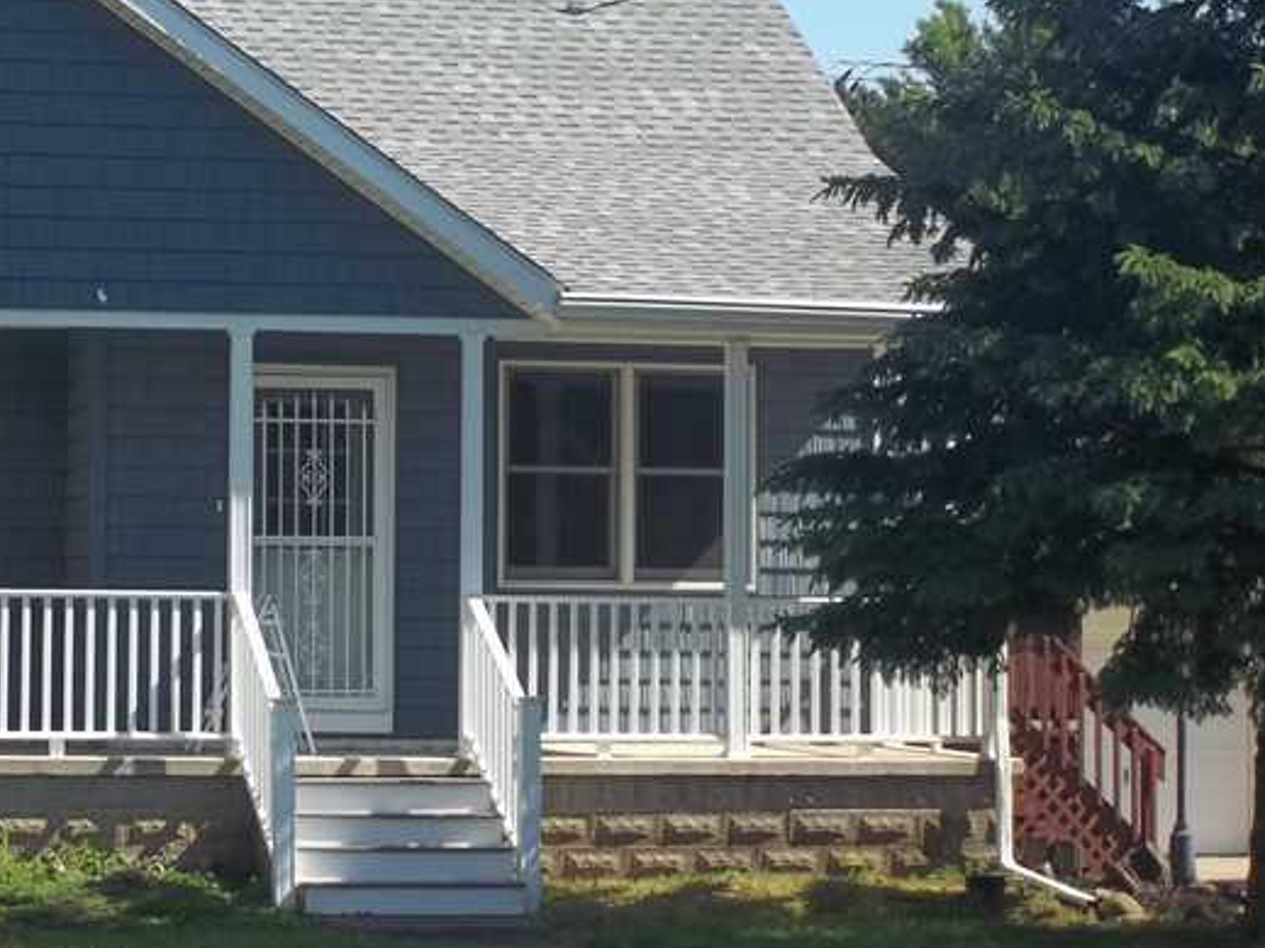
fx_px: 5407
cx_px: 361
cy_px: 390
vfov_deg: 10.0
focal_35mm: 148
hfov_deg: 13.3
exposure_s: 1/250
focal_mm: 17.1
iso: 64
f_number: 5.2
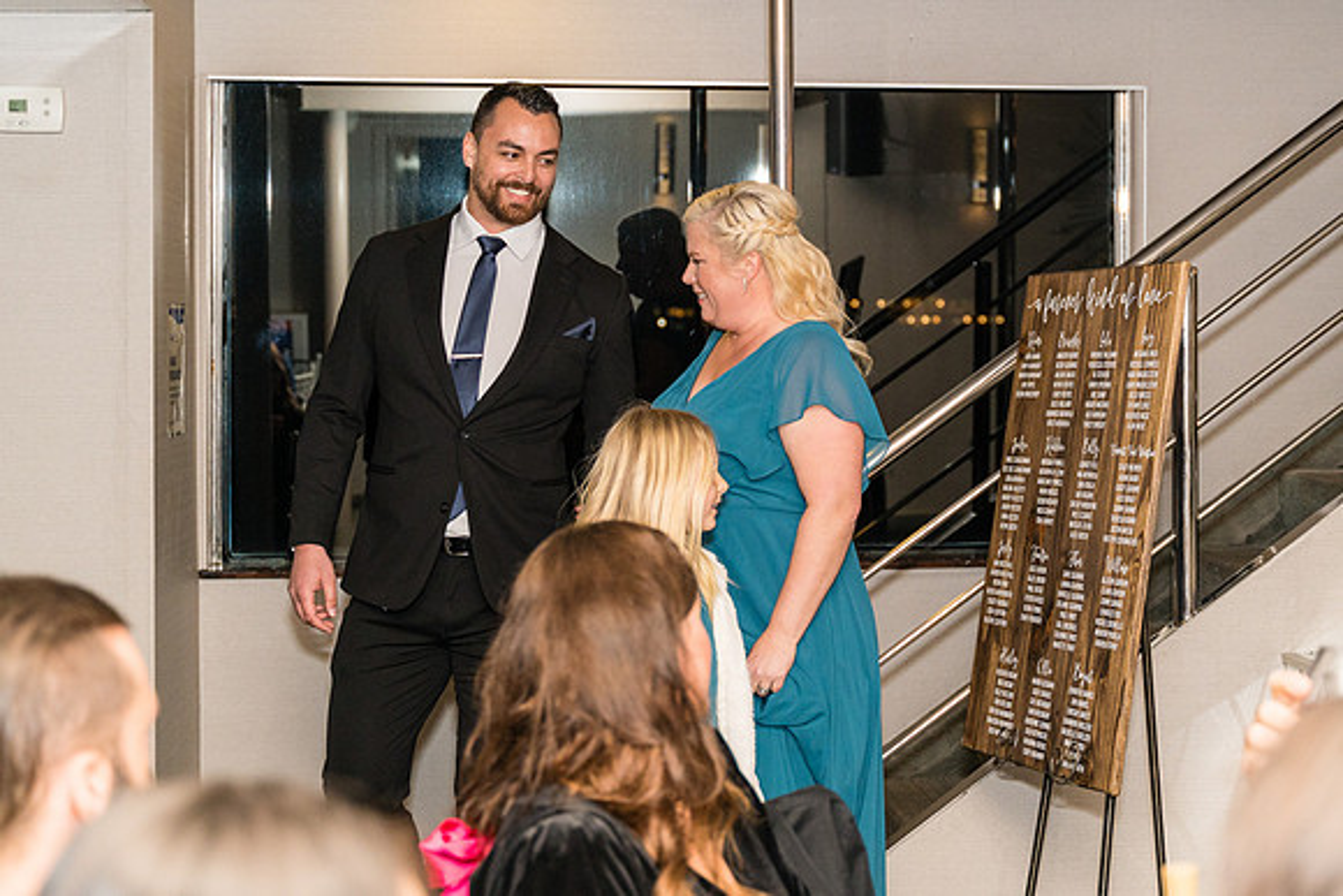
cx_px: 815
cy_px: 309
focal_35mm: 65
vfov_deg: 20.9
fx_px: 2428
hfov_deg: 30.8
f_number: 2.8
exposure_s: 1/250
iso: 1000
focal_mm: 45
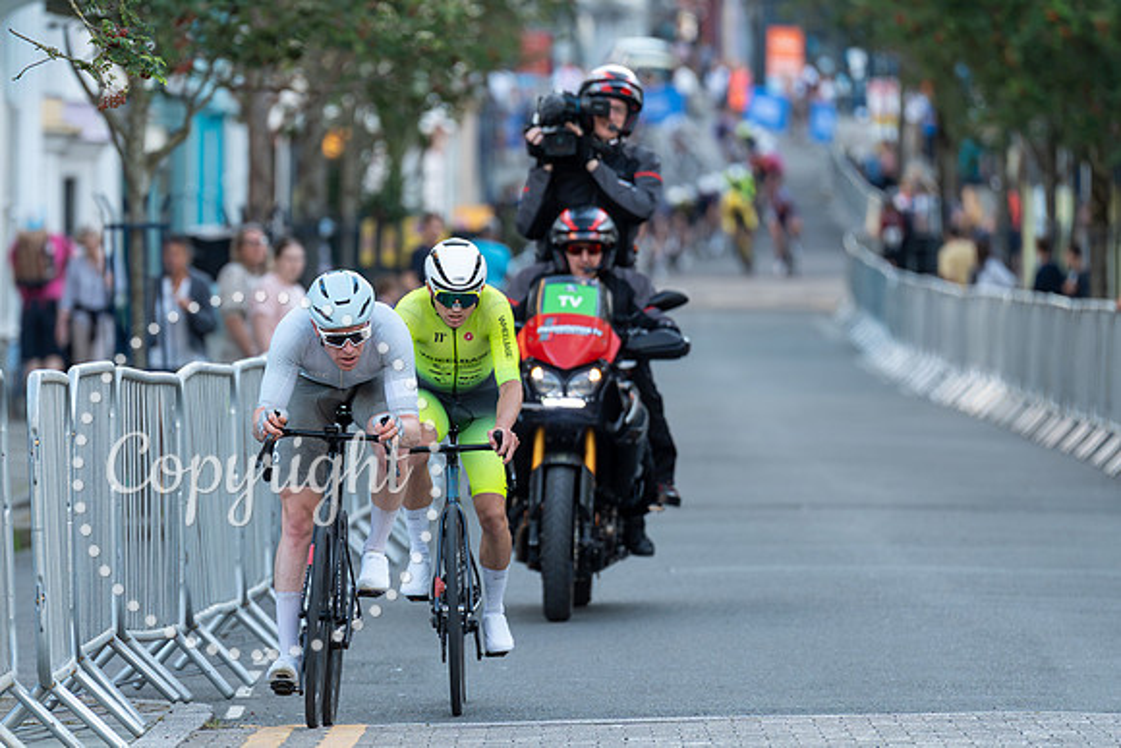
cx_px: 336
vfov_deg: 4.2
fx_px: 10227
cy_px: 428
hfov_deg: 6.3
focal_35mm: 328
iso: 640
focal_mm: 200
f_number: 3.2
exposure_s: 1/800
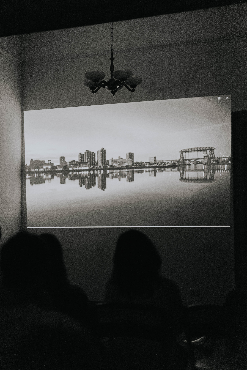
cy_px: 185
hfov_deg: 27.0
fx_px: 514
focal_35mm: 50
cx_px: 124
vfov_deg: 39.6
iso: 1000
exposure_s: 1/100
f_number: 1.8
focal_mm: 50
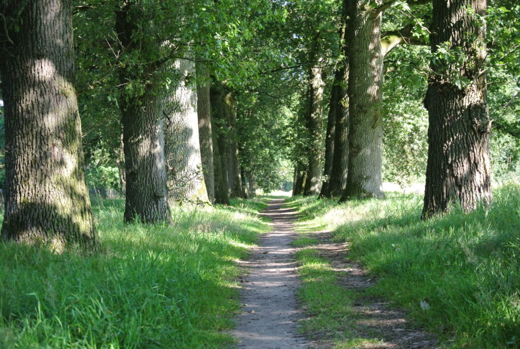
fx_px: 1172
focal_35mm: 81
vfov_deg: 16.9
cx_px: 260
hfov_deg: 25.0
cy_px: 174
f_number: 3.8
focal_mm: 30
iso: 640
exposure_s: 1/500
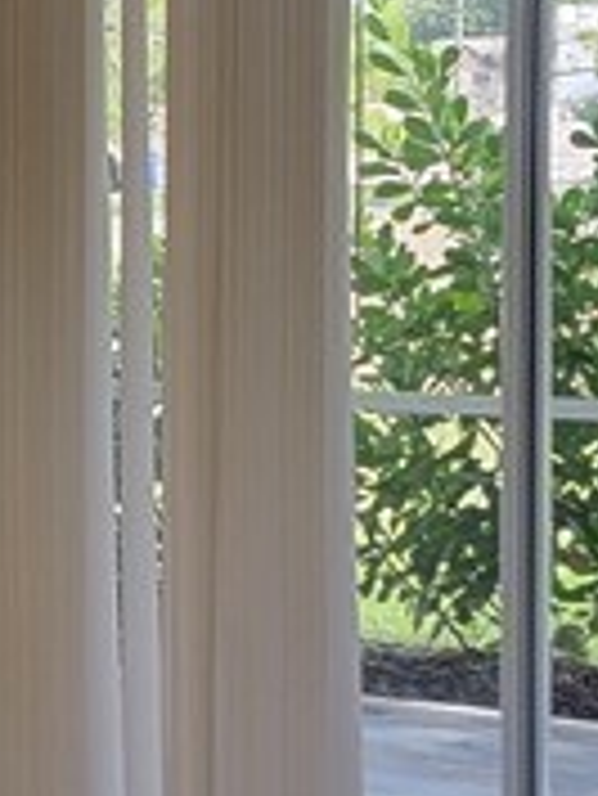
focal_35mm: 139
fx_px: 3198
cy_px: 319
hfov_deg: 10.1
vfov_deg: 14.2
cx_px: -441
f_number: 1.8
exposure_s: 1/120
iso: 100
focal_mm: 6.7
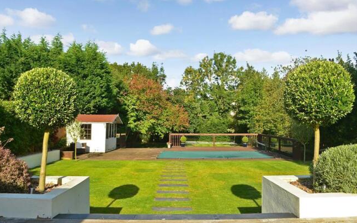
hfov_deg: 61.2
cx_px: 179
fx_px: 302
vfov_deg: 40.6
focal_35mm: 31
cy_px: 111
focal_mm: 20
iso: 200
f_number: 8
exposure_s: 1/320
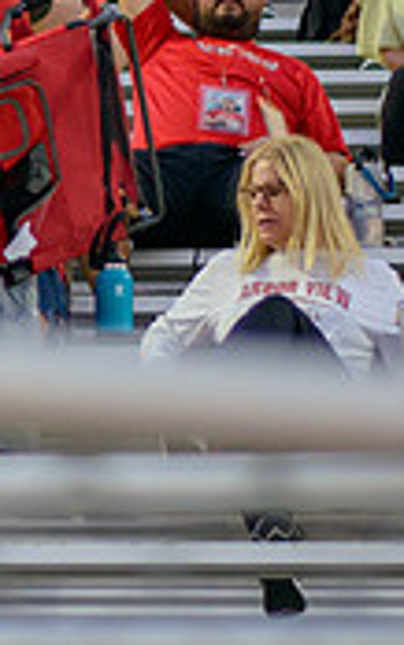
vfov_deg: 7.5
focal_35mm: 280
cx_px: -367
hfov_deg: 4.6
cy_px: 78
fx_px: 4924
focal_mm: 50
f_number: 1.8
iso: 400
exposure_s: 1/200
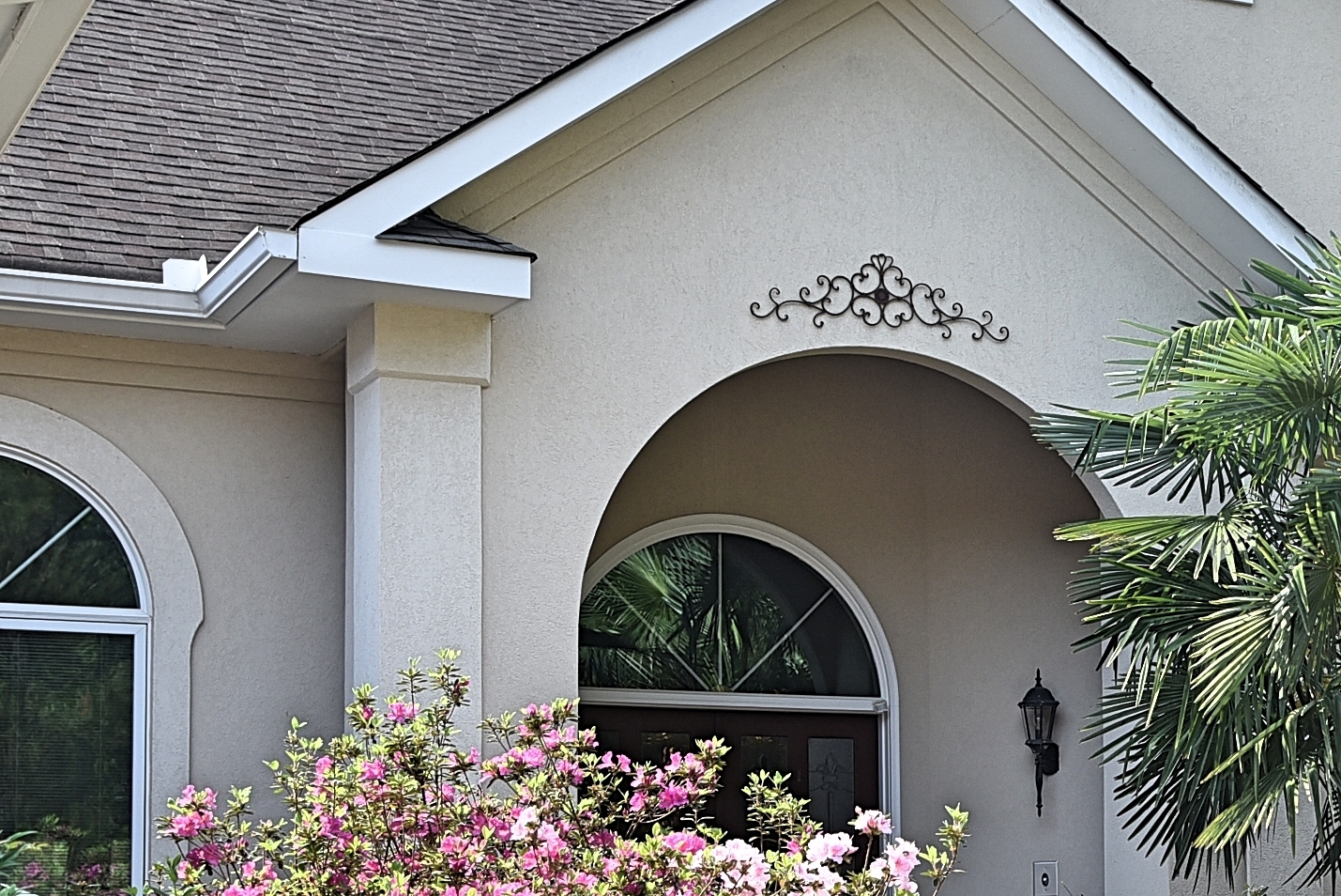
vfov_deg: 16.9
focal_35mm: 80
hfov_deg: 24.5
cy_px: 723
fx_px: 2981
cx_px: 1238
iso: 400
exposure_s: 1/160
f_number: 6.3
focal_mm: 38
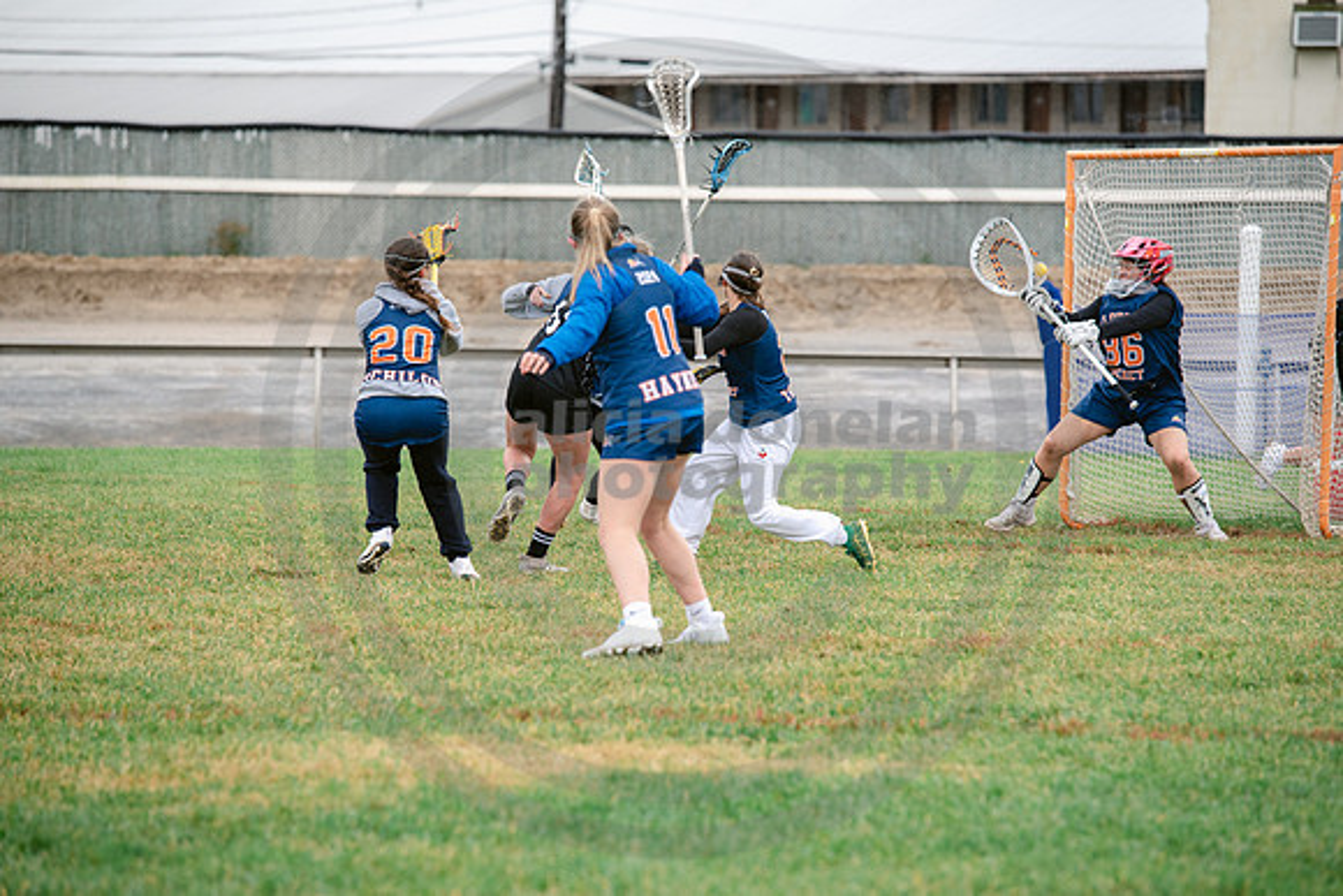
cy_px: 448
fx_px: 7276
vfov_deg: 7.0
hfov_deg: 10.5
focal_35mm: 195
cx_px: 672
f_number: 4.5
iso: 400
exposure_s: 1/1250
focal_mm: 195
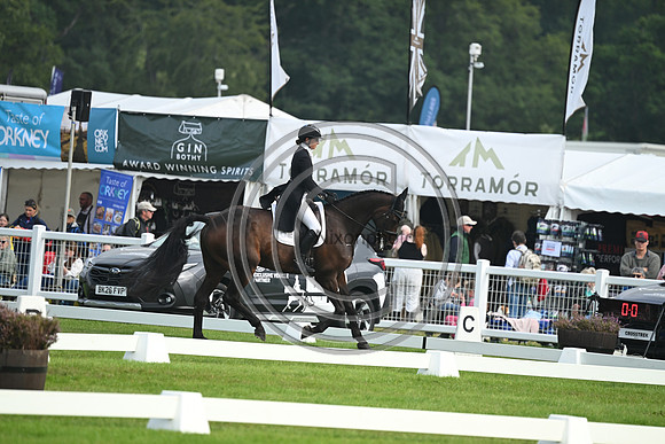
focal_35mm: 400
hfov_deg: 5.2
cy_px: 222
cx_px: 332
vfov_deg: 3.4
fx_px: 7390
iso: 720
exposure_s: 1/1250
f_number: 5.6
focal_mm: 400
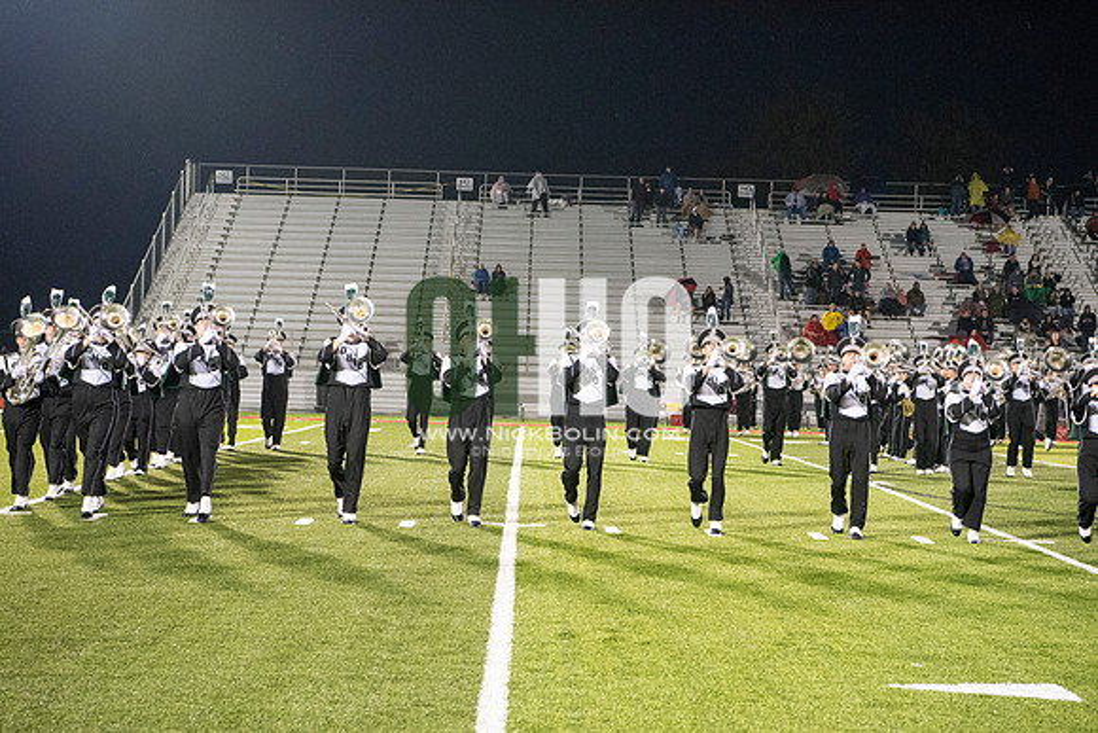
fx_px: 2135
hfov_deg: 28.8
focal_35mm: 70
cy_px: 366
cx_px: 549
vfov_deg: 19.5
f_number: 5.6
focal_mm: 70
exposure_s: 1/200
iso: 5000
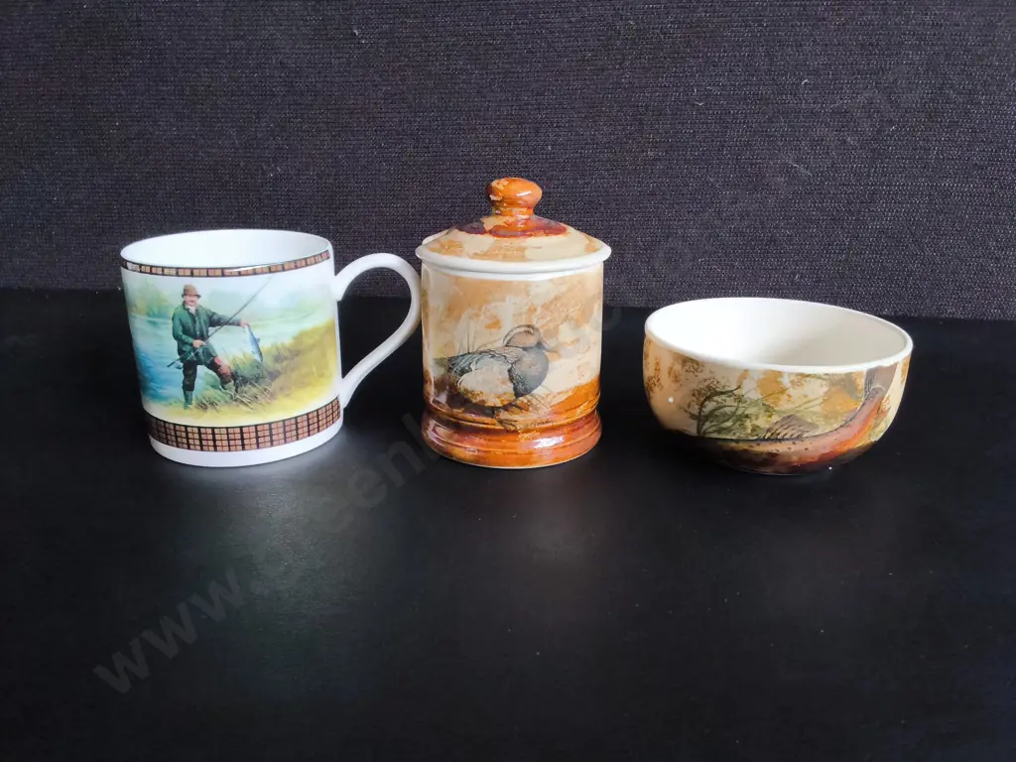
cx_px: 508
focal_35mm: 27
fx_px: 792
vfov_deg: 51.4
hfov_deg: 65.3
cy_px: 381
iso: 400
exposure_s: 1/120
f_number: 2
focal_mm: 2.87
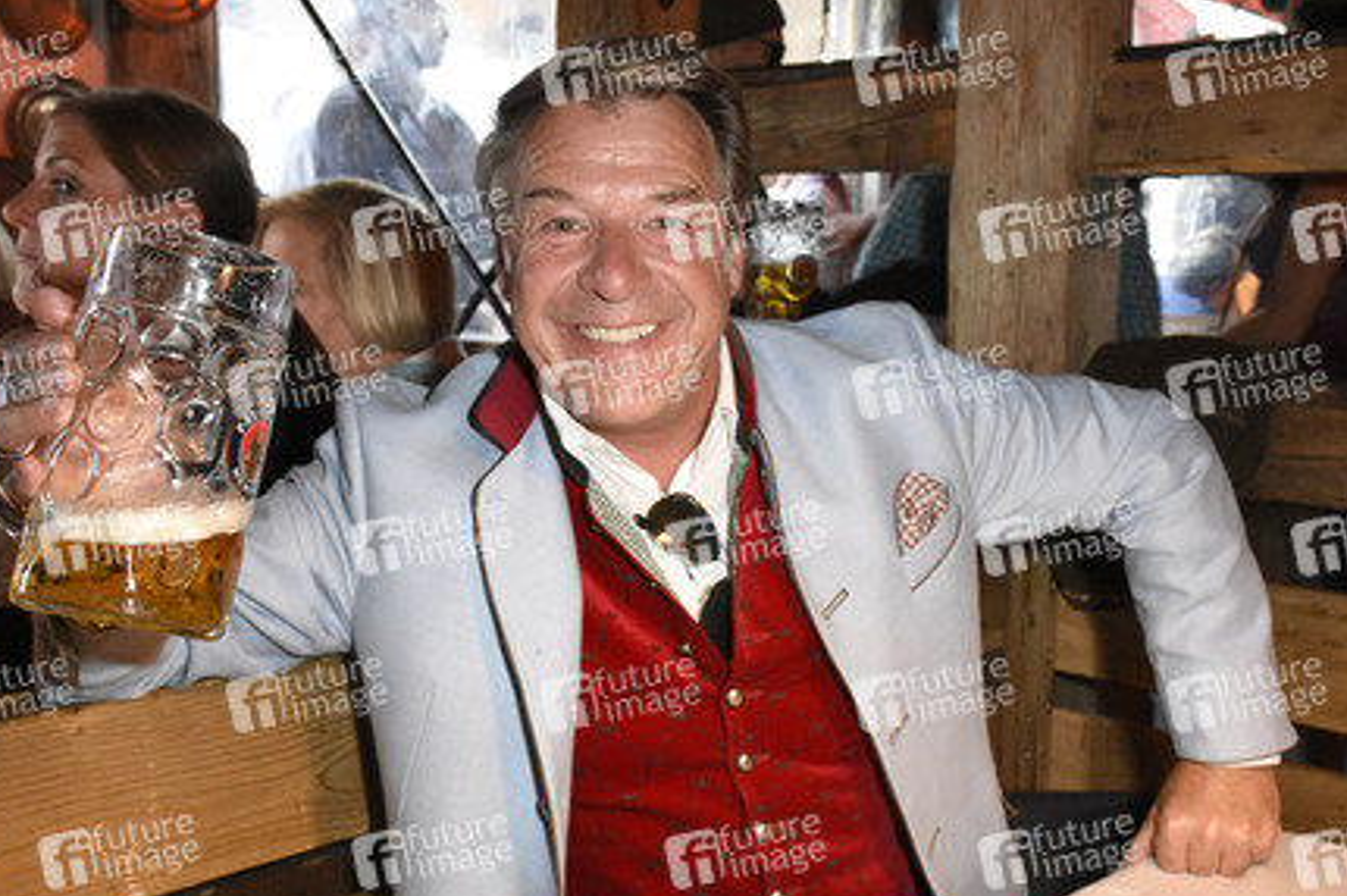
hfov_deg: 45.9
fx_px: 1590
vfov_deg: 31.5
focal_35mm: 43
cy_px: 461
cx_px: 663
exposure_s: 1/60
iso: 5000
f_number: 6.3
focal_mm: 27
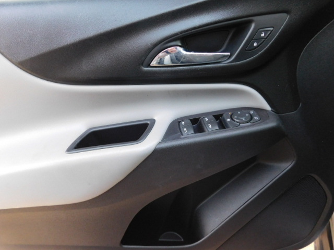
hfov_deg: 73.9
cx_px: 167
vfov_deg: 58.9
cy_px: 125
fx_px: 222
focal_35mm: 23
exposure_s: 1/30
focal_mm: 4
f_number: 3
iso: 400
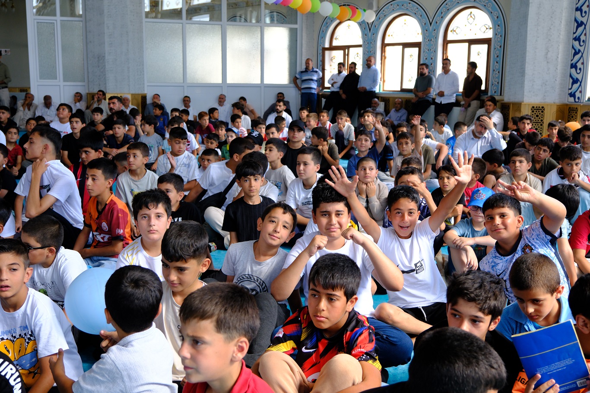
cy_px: 196
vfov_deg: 34.2
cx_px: 295
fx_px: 639
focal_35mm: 39
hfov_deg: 49.6
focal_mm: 26
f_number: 4
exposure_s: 1/250
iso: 640
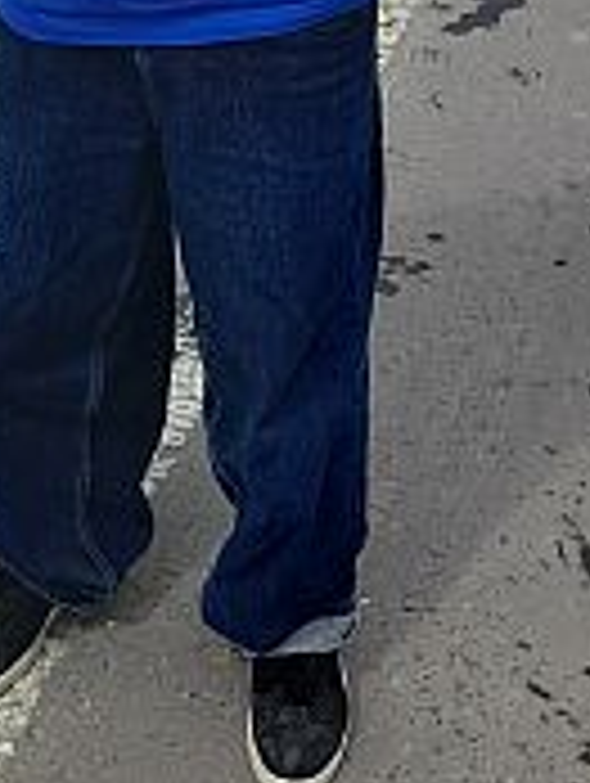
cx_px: 194
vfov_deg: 19.6
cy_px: -405
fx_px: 1950
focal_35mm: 86
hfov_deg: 17.2
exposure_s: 1/960
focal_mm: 4.6
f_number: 2
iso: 20
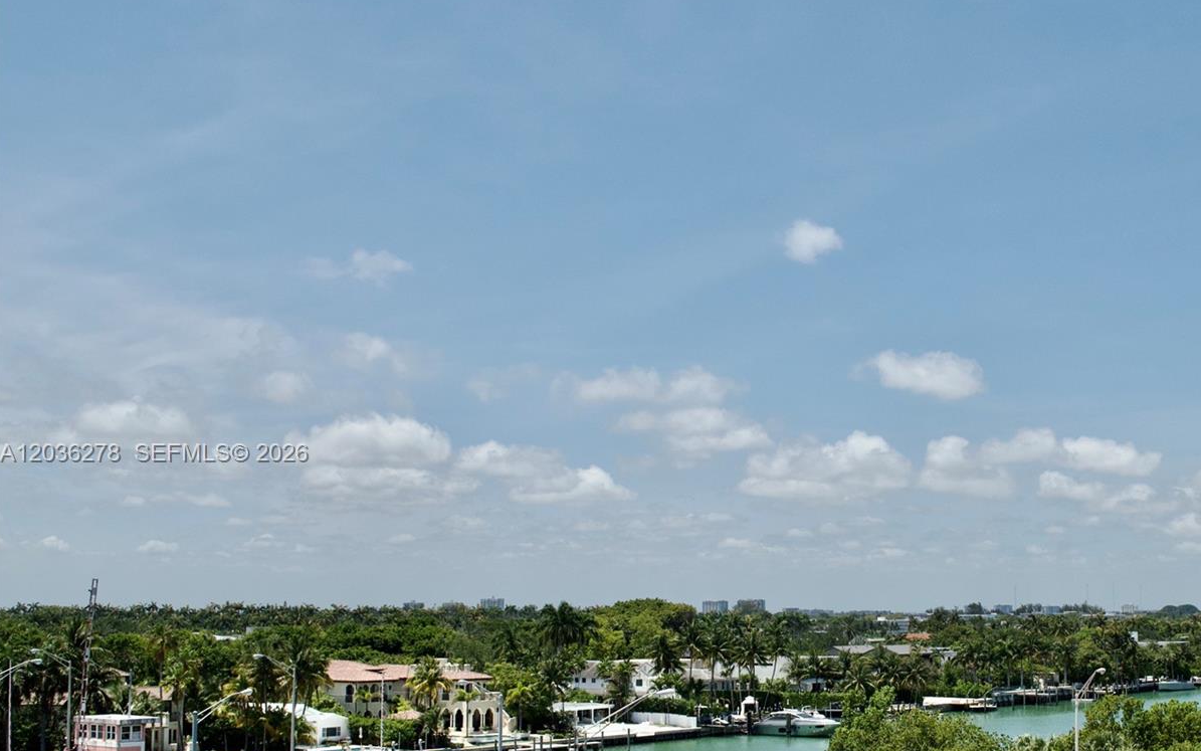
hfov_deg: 40.6
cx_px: 799
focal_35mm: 49
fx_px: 1604
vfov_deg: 26.3
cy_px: 455
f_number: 6.3
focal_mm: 24
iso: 400
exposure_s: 1/3200
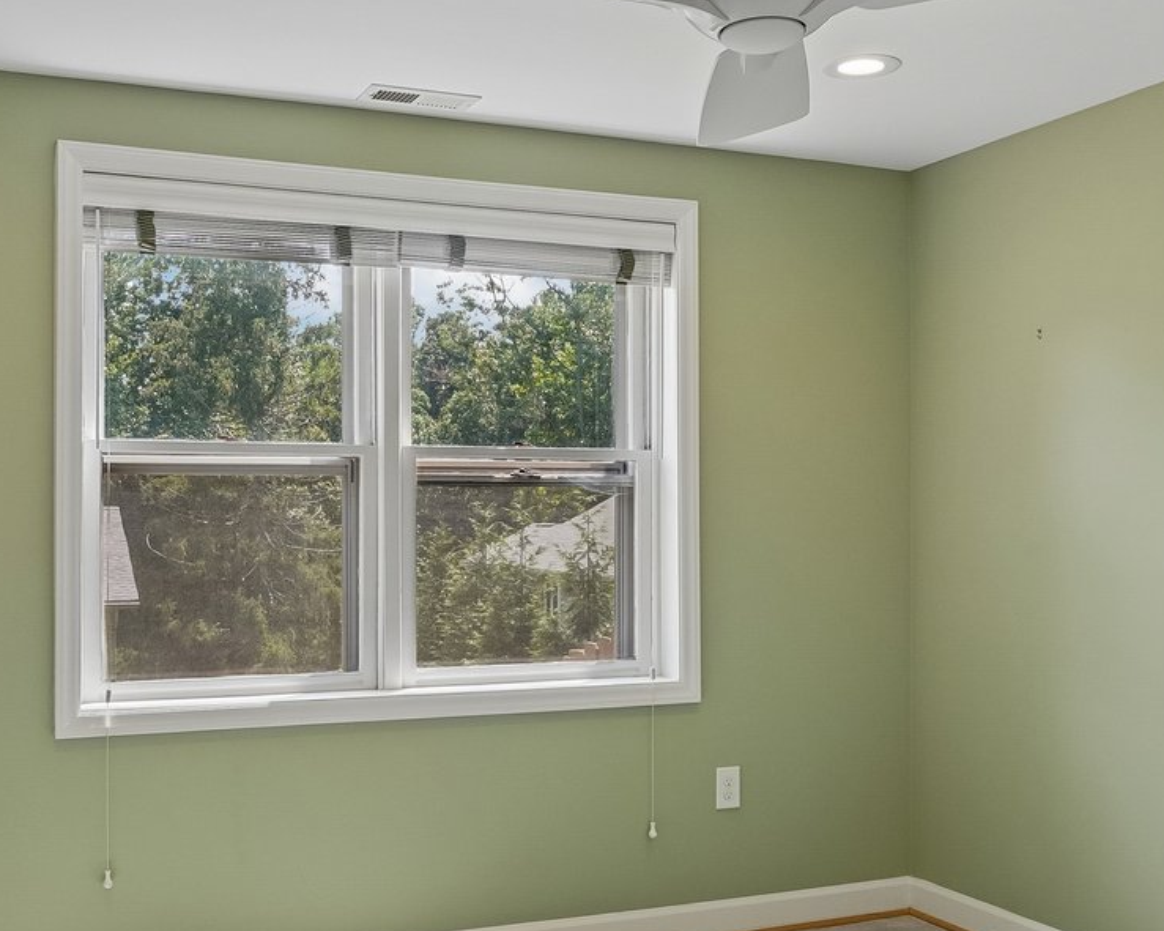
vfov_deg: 38.1
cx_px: 507
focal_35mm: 39
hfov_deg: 46.7
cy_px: 554
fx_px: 1343
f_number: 8
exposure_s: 1/30
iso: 125
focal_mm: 10
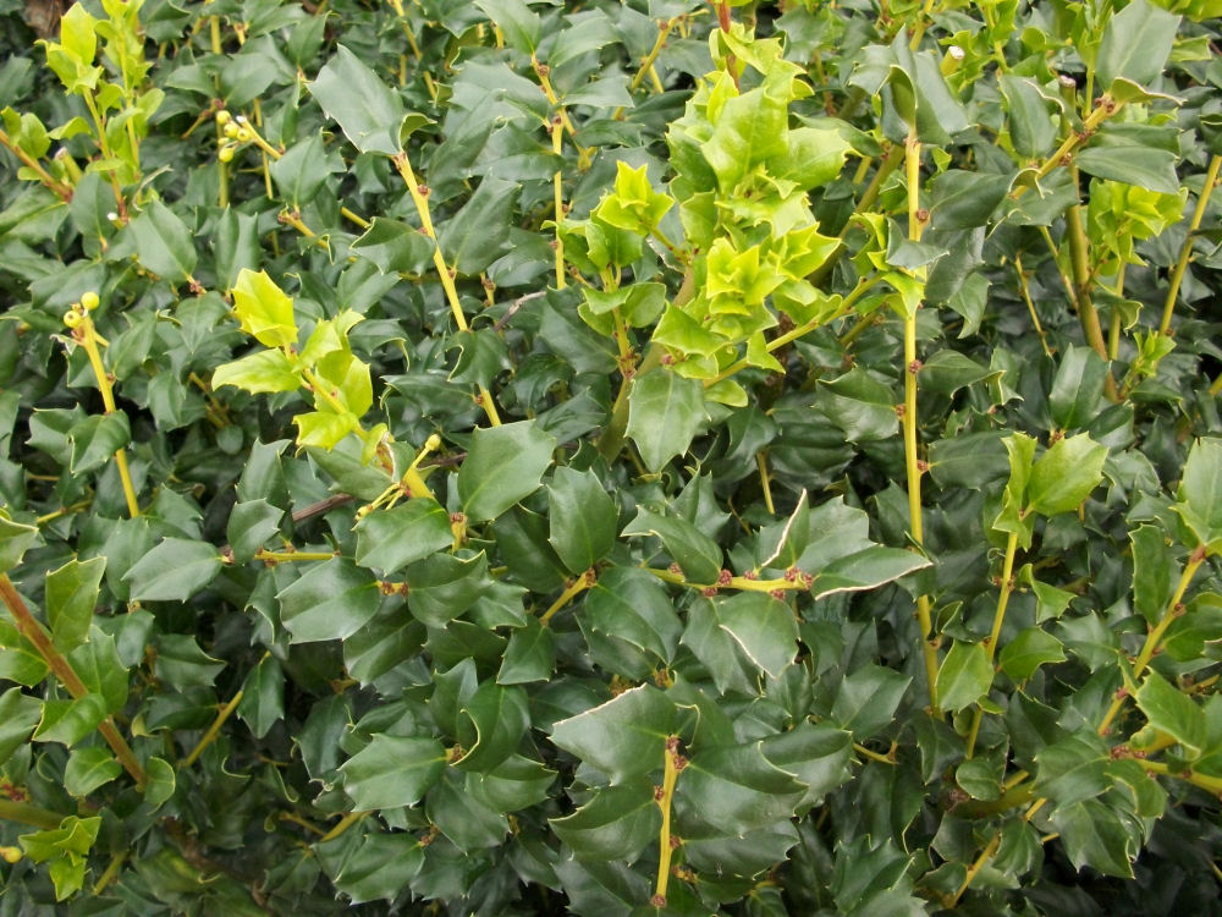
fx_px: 1236
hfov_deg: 52.6
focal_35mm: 35
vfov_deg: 40.7
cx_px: 611
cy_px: 458
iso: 216
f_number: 3.1
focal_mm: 6.3
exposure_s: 1/500
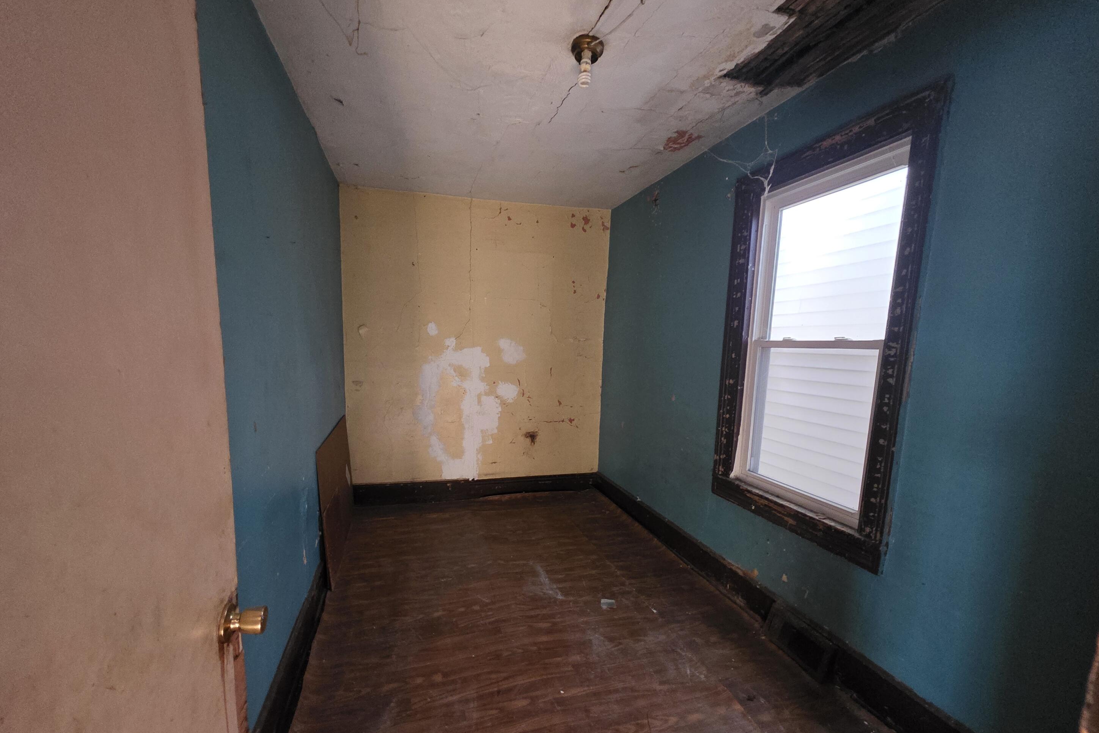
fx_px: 427
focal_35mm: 14
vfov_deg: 80.9
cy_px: 406
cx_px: 533
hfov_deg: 104.2
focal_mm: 2.2
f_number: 1.9
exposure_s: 1/60
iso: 1250
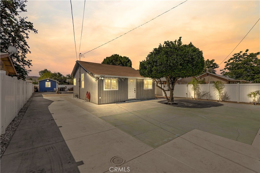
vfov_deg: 73.8
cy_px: 86
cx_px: 130
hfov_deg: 96.7
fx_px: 116
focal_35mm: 16
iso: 100
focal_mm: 16
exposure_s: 1/160
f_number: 9
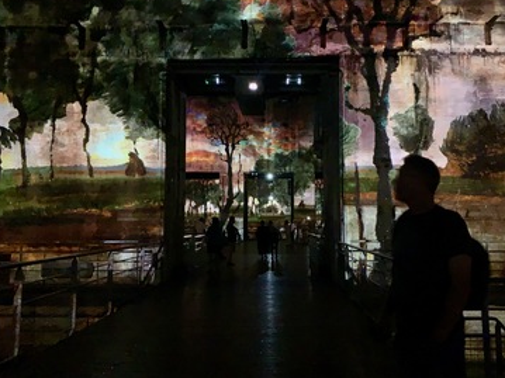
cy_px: 190
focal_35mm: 29
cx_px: 271
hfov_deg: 61.6
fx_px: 423
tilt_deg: +3.6
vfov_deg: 48.2
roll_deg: +0.0
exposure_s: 1/4
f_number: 1.8
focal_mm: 4.25
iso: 1600
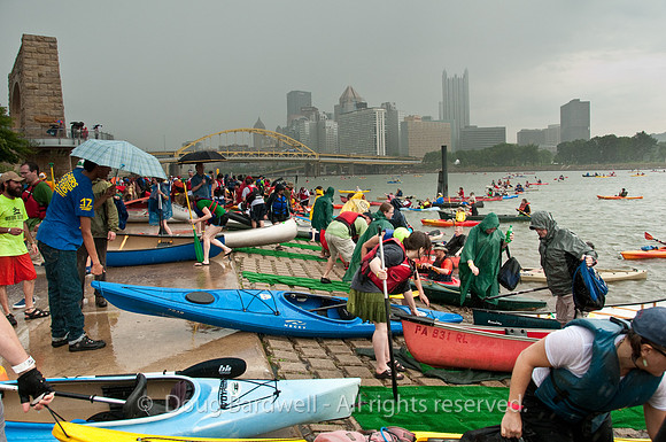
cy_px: 221
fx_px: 499
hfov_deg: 67.5
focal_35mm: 27
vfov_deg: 47.8
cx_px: 333
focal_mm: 18
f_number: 5.6
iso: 800
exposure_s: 1/640
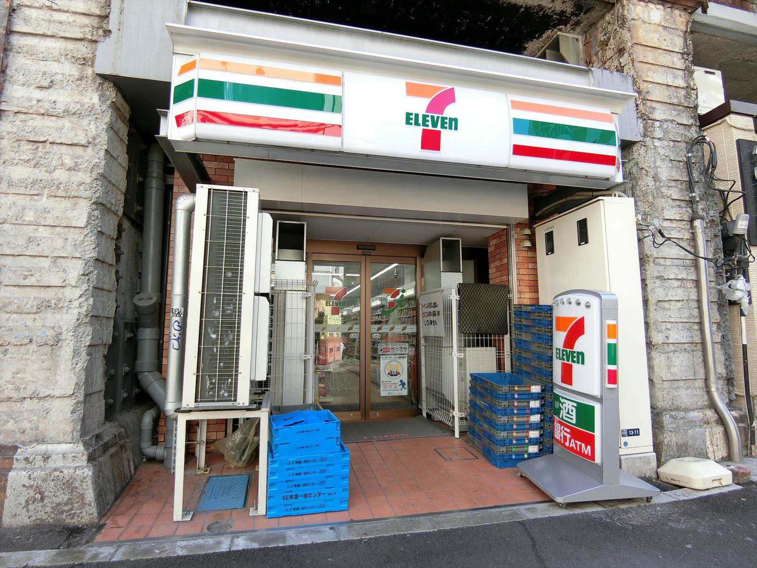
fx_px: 416
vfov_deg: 68.7
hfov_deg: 84.7
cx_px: 378
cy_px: 284
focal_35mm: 19
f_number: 2.7
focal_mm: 4.06
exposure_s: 1/160
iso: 80
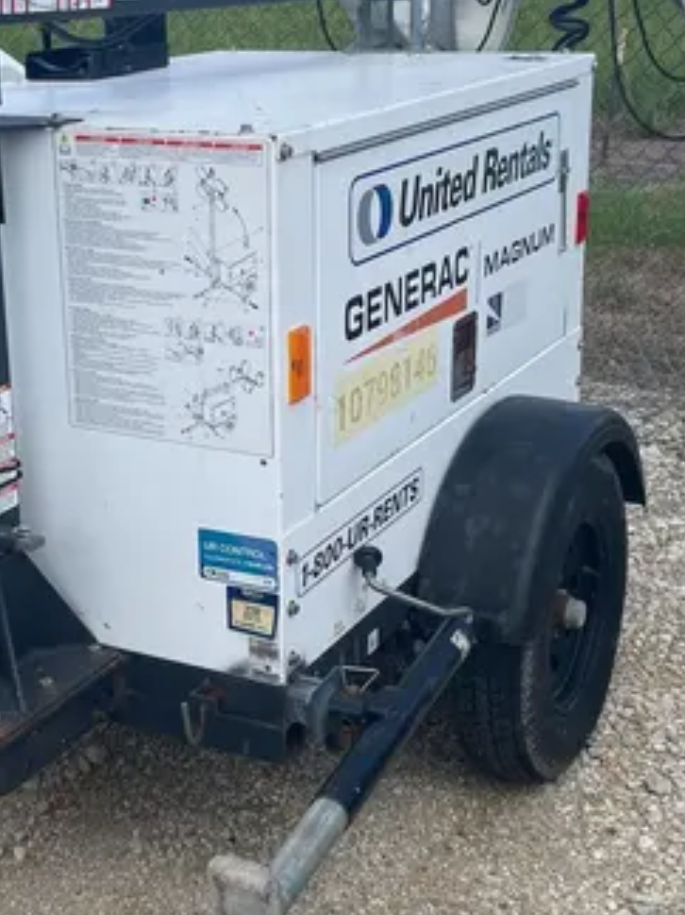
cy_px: 458
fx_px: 1558
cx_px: 212
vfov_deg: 32.7
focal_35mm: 59
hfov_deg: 24.6
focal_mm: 4.2
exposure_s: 1/2747
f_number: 1.6
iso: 50
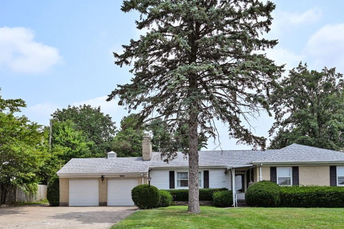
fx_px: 315
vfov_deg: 38.5
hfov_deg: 56.9
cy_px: 182
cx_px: 141
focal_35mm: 33
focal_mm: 17
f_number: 7.1
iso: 100
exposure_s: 1/400
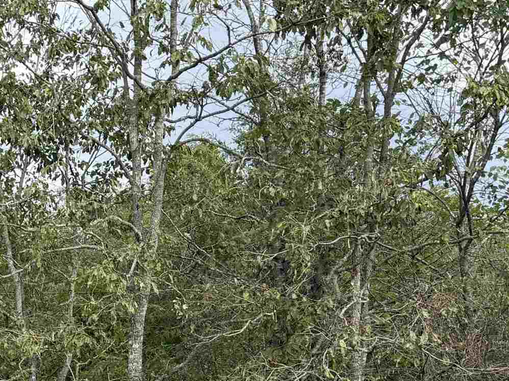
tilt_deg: -2.5
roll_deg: -0.2
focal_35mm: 74
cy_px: 415
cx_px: -107
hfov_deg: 23.9
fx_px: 1088
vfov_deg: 19.1
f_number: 1.78
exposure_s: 1/1522
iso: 80
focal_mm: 6.76
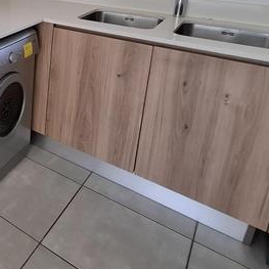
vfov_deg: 42.5
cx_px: -63
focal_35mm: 35
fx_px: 308
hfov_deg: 35.6
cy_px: 17
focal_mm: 1.74
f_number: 2.2
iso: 40
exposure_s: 1/50
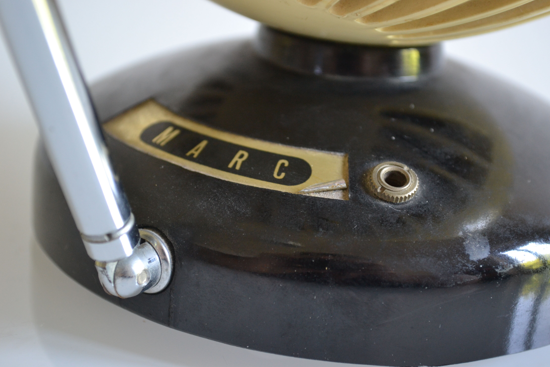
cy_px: 179
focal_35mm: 73
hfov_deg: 27.7
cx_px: 291
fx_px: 1115
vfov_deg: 18.7
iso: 800
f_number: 5.3
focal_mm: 46
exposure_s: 1/15
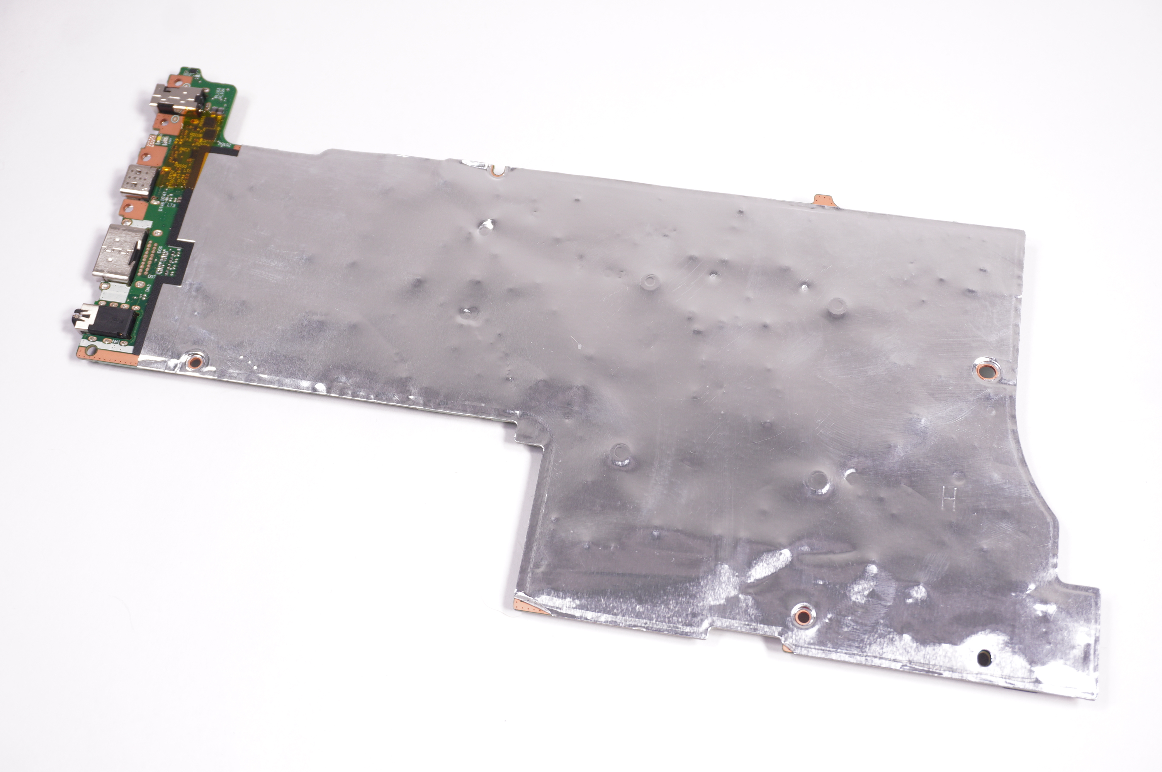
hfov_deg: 45.0
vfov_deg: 30.8
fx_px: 1403
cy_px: 386
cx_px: 581
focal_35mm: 44
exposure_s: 1/100
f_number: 5.6
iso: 320
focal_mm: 29
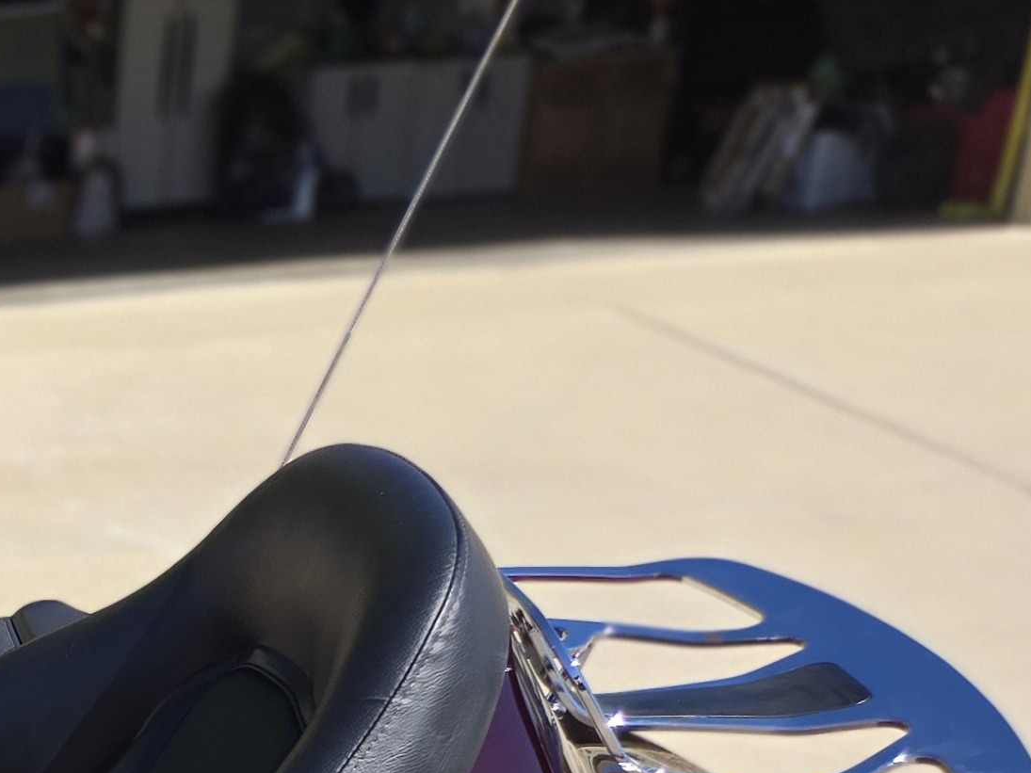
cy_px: 1411
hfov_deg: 18.3
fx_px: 2502
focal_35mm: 84
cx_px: -823
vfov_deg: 15.1
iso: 25
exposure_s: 1/1290
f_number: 1.8
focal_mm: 5.4
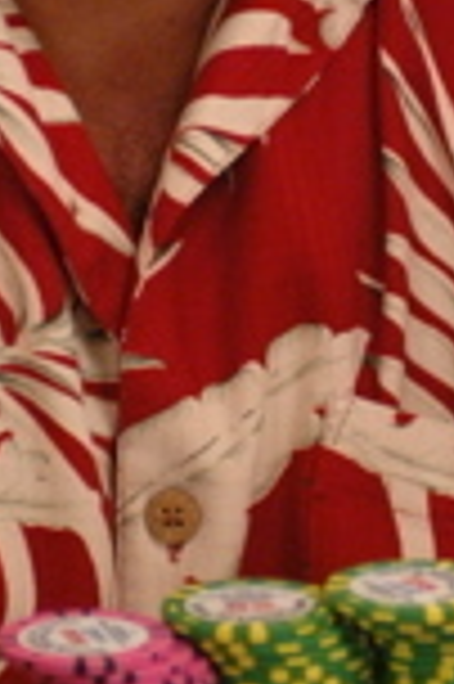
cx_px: 319
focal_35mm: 484
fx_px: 9176
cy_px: 281
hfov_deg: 2.8
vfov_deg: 4.3
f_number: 3.2
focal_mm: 70
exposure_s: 1/60
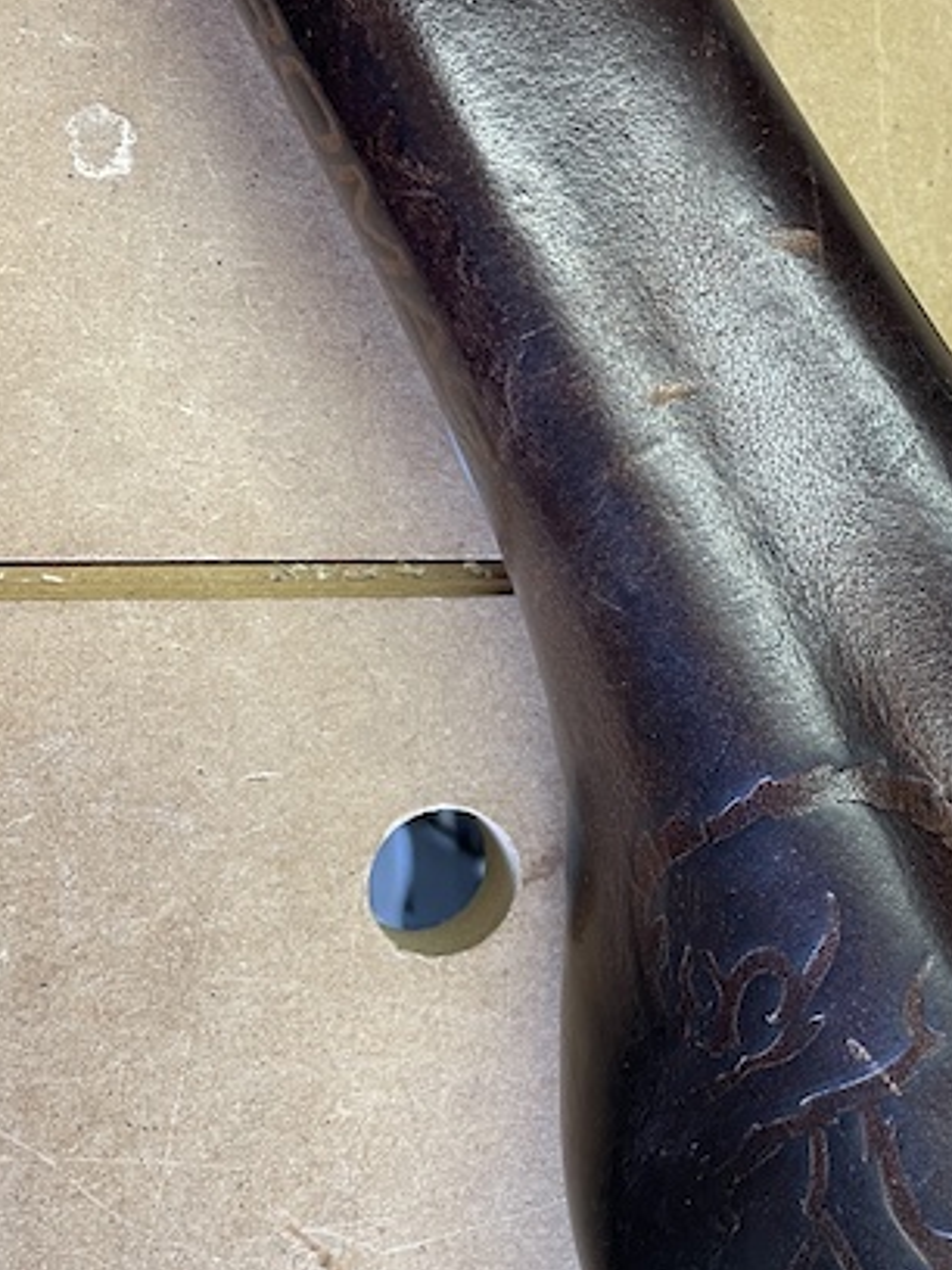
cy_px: 582
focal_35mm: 51
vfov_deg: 37.5
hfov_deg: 27.3
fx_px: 1870
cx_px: 905
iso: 100
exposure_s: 1/60
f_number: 1.6
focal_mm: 4.2
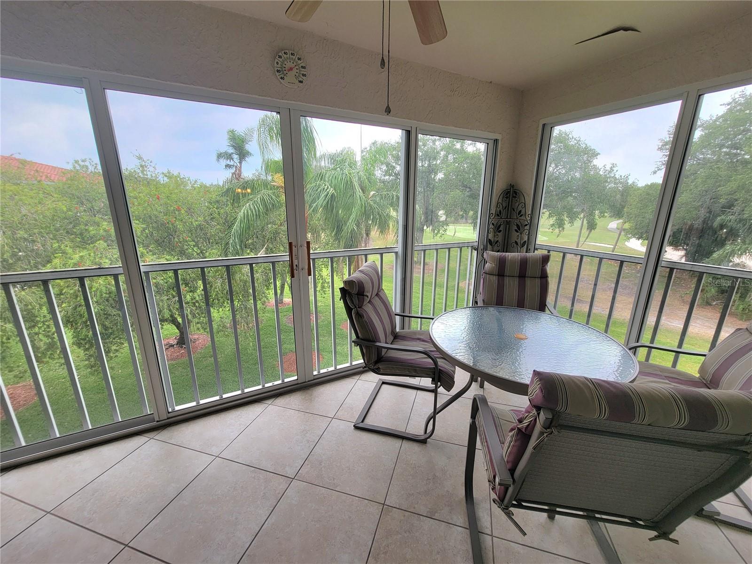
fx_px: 282
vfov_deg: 89.9
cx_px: 376
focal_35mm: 13
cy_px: 282
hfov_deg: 106.2
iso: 50
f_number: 2.2
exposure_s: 1/120
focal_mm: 2.2
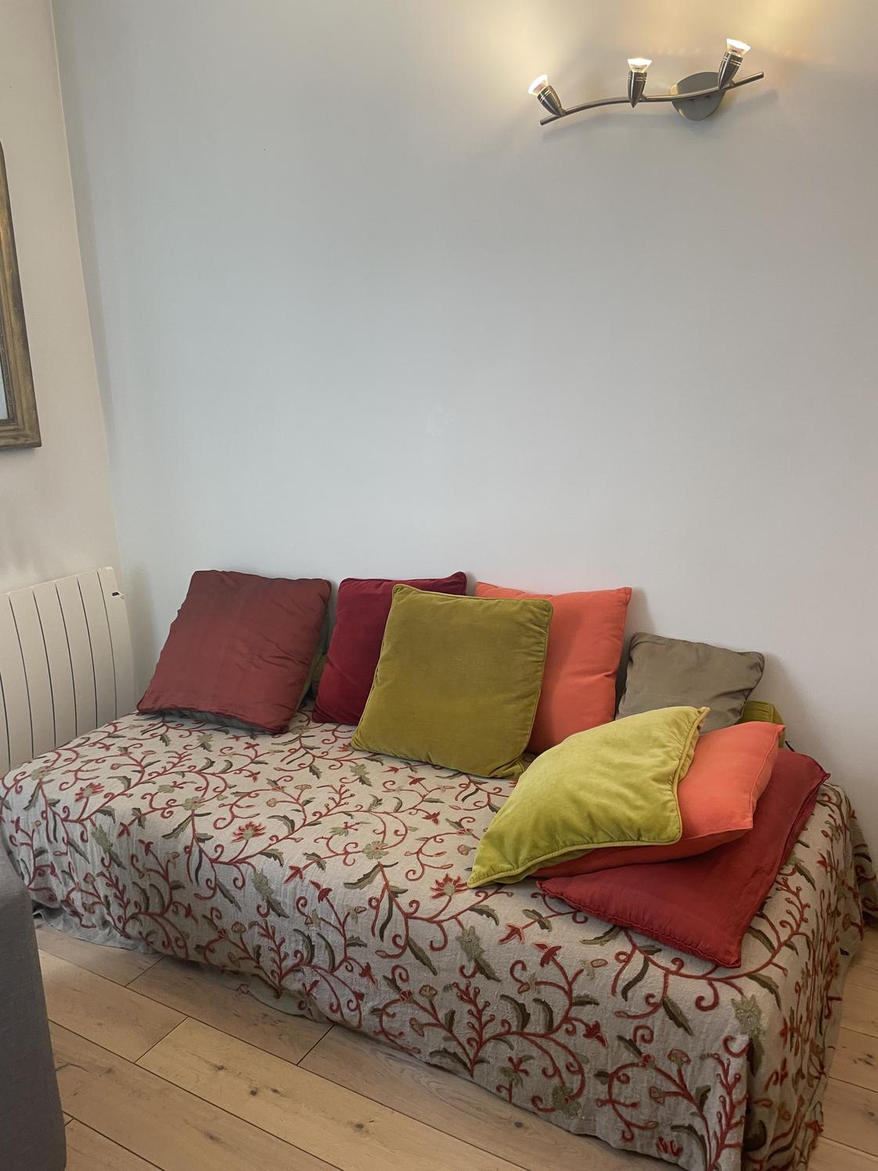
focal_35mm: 26
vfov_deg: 67.3
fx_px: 879
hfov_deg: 53.1
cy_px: 586
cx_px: 439
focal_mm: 4.2
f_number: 1.6
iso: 64
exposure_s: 1/50
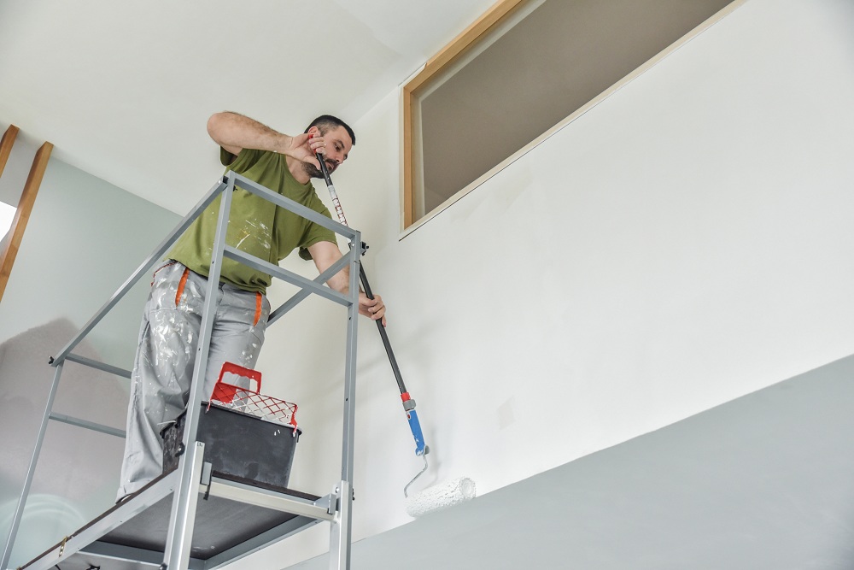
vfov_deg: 37.9
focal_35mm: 35
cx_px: 427
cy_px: 285
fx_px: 830
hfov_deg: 54.4
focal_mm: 35
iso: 1000
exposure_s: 1/640
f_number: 4
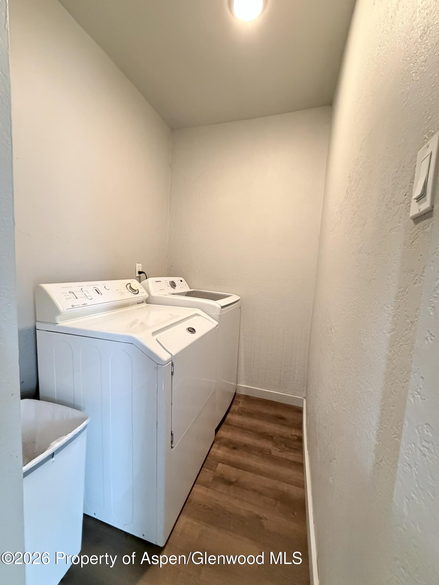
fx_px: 237
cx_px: 220
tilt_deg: -5.8
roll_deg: -2.6
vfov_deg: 102.1
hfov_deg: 85.7
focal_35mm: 14
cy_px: 292
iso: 1000
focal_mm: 2.22
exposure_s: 1/40
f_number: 2.2
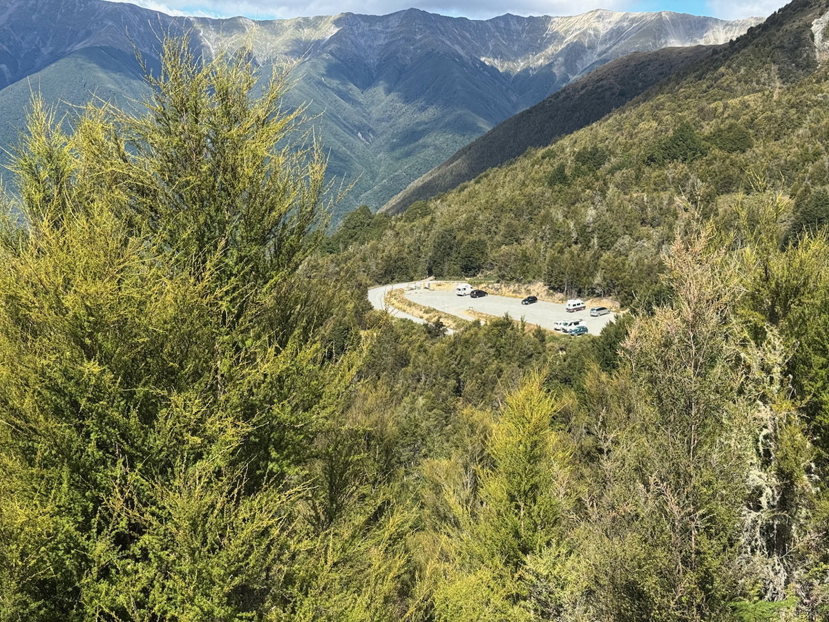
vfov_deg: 30.3
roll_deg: -0.7
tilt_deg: -7.3
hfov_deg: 39.7
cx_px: 414
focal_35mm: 48
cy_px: 311
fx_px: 1150
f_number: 1.78
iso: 64
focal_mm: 6.76
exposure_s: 1/2110
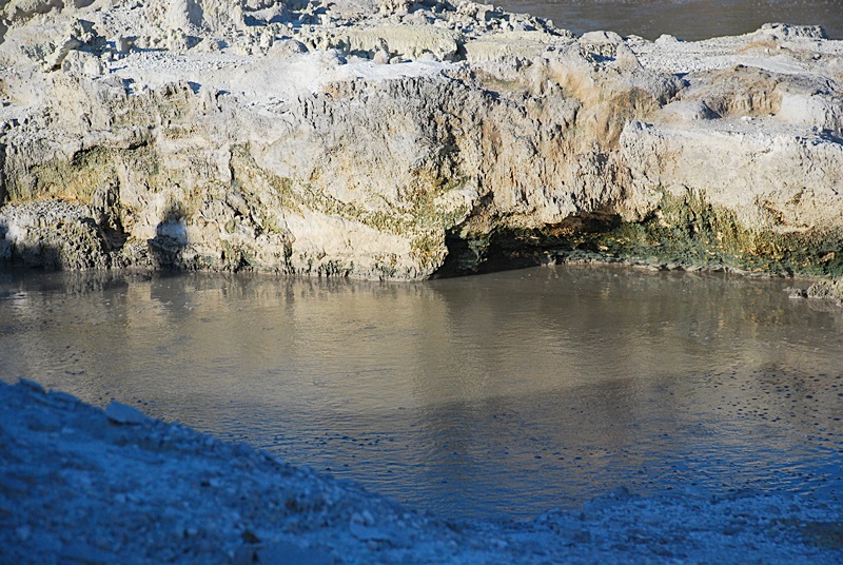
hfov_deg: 15.2
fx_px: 3166
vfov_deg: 10.2
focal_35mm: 135
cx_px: 422
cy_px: 282
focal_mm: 90
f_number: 5.6
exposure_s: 1/1600
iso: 400
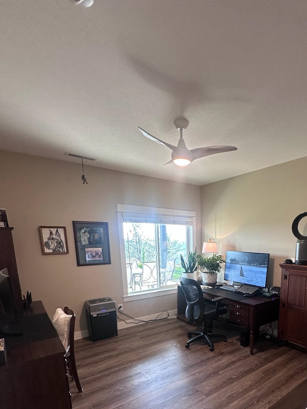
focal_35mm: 20
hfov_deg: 63.9
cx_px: 210
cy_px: 285
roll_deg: -0.9
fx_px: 237
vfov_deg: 78.1
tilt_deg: -8.5
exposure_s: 1/120
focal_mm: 2.22
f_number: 2.2
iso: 200
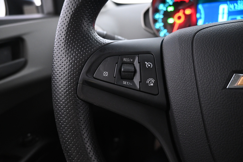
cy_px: 81
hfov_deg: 73.7
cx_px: 122
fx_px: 162
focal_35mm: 24
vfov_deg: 53.1
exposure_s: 1/25
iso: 2800
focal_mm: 16
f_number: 3.5
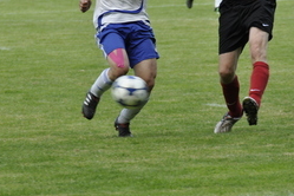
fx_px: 3438
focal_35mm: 421
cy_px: 65
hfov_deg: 4.9
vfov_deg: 3.3
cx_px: 202
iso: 400
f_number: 5
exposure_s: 1/400
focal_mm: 140
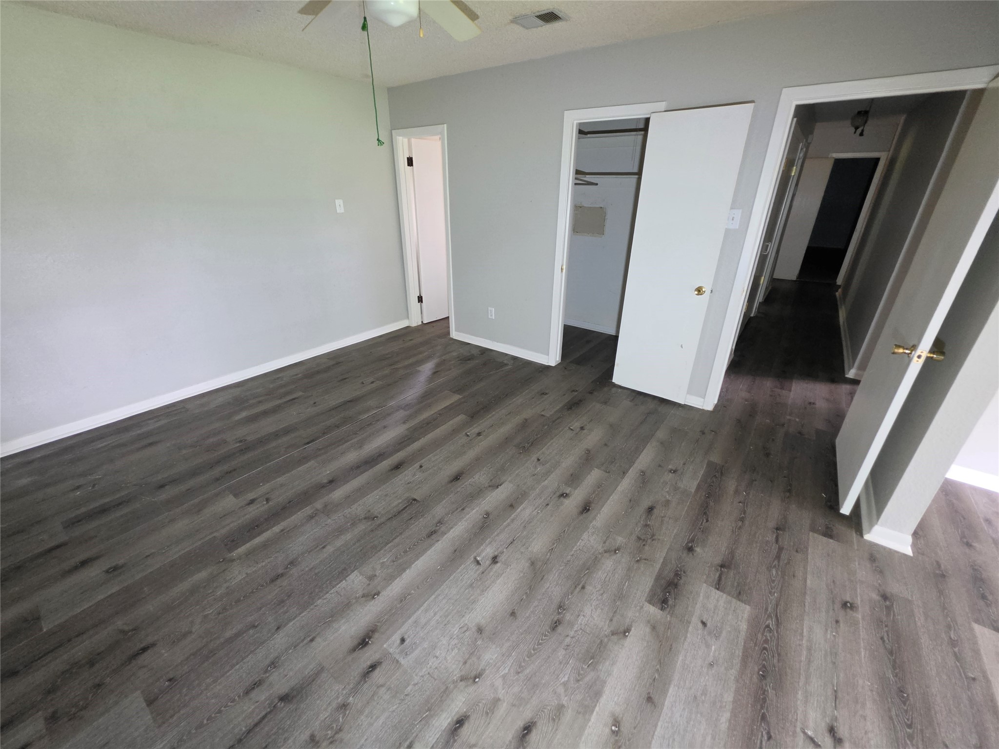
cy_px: 374
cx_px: 500
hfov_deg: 106.2
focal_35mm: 13
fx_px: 375
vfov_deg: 89.9
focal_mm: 2.2
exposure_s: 1/60
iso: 640
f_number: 1.9
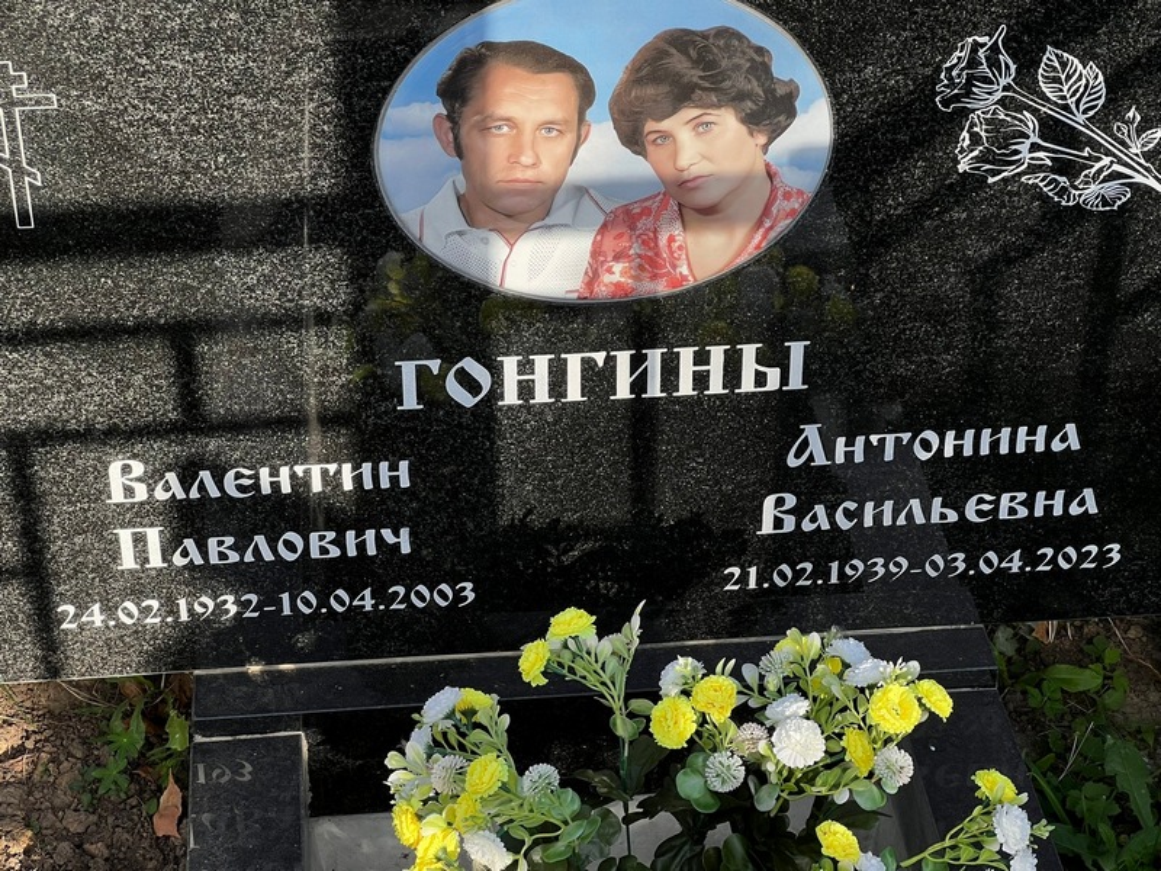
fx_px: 2583
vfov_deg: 19.1
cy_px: 436
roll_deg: +1.2
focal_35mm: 77
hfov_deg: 25.3
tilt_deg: -36.1
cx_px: 580
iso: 32
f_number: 2.8
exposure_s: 1/365
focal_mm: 9
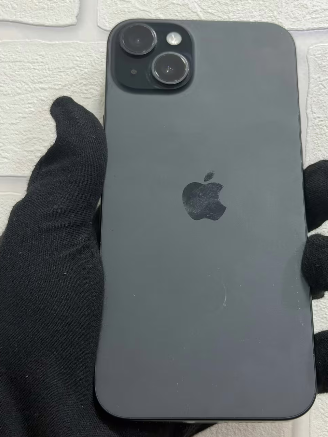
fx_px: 758
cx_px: 198
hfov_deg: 24.4
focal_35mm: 60
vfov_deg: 32.2
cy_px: 207
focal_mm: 6.76
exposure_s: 1/50
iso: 64
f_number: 1.78
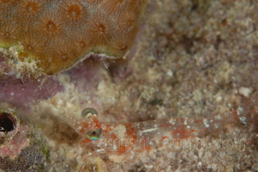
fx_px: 1130
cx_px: 129
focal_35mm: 158
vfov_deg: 8.7
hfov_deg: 13.0
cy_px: 86
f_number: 29
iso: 100
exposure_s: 1/250
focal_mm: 105
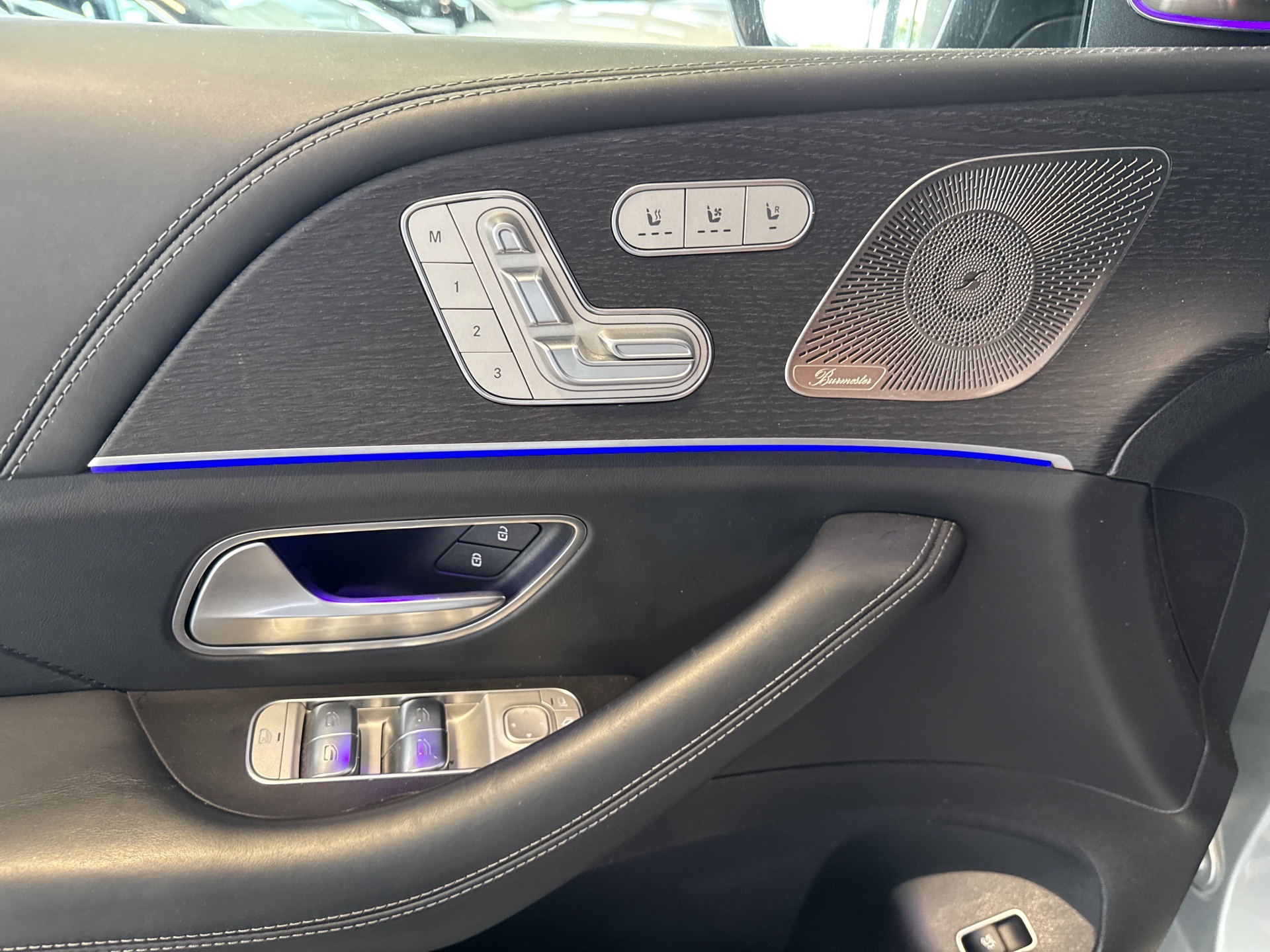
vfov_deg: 56.8
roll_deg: +2.5
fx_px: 881
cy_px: 476
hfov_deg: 71.6
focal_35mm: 24
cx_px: 635
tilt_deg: -27.7
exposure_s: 1/50
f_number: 1.78
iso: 200
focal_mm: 6.76
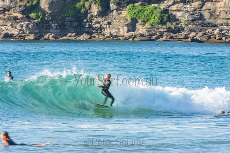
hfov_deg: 3.4
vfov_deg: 2.3
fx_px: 3834
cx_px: 115
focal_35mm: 600
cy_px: 76
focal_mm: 400
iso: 100
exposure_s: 1/30
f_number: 18
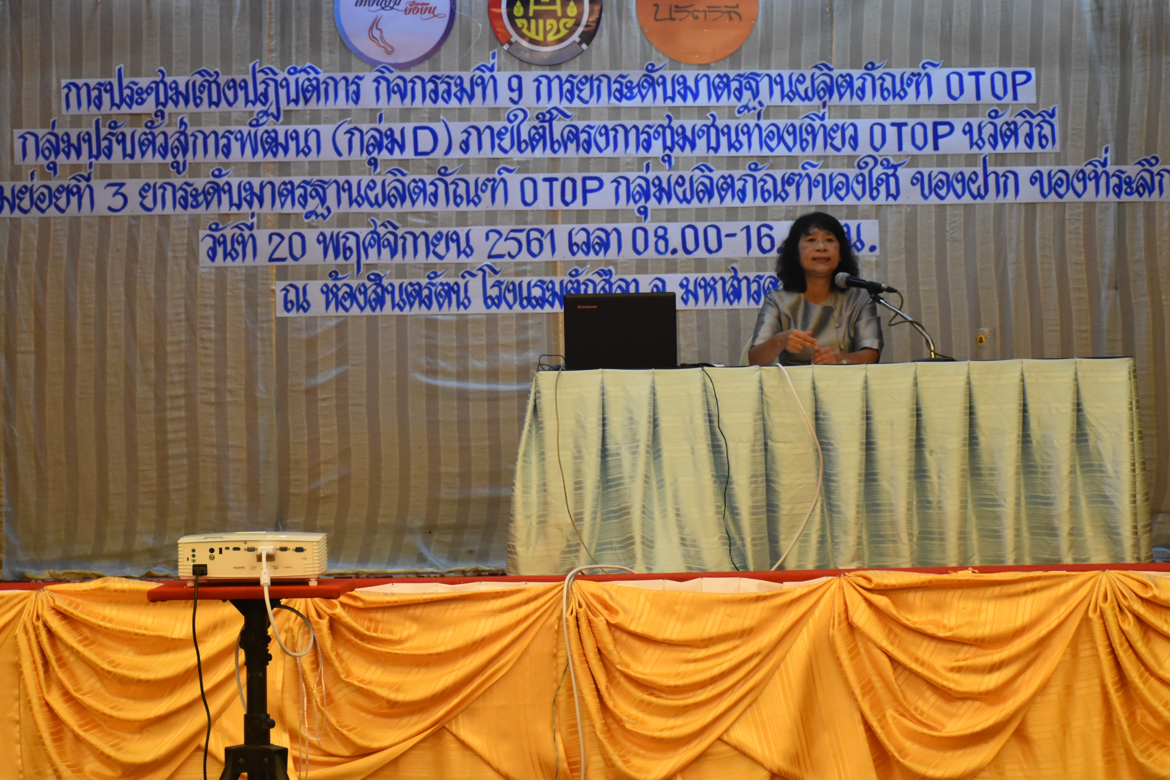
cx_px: 575
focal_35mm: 86
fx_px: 2795
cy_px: 345
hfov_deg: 23.6
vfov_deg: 15.9
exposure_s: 1/60
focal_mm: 50
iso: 1600
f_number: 4.8
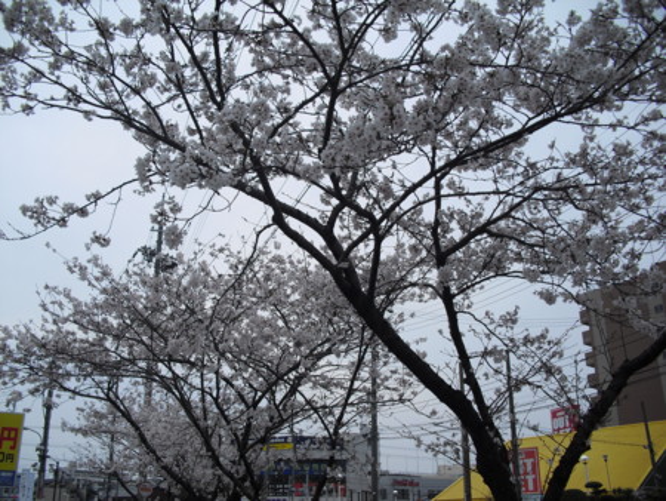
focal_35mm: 36
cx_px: 333
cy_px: 250
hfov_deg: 51.3
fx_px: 693
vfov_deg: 39.7
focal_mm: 6.3
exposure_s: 1/200
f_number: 7.8
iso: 64
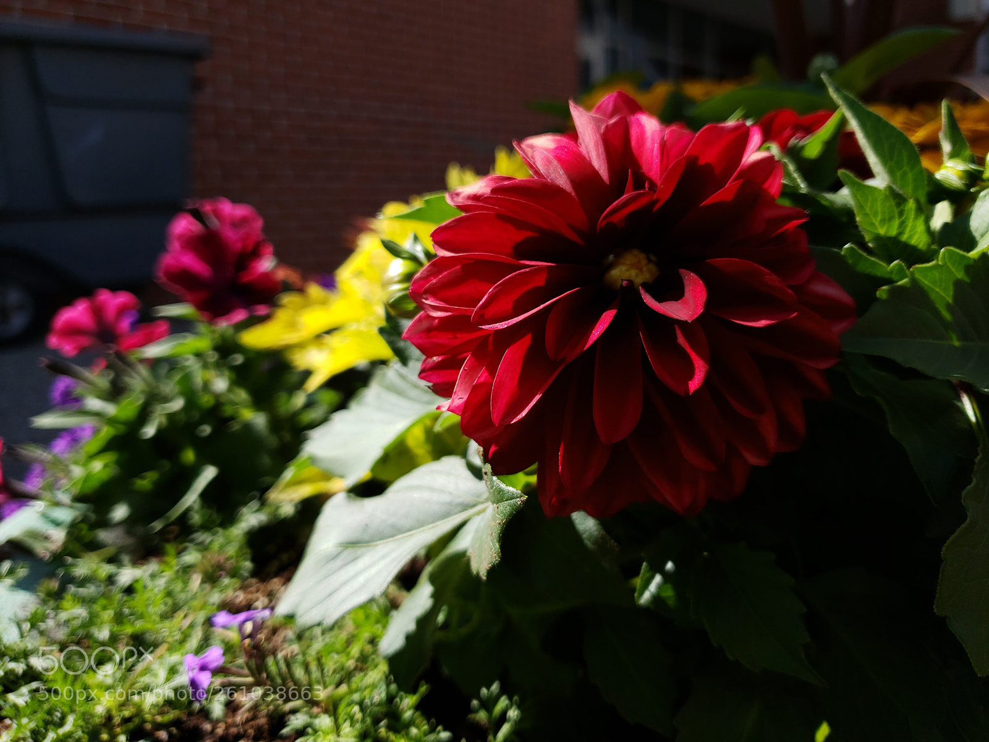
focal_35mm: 26
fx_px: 743
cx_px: 494
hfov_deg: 67.3
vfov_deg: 53.1
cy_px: 371
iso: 50
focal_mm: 4.3
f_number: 1.5
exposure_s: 1/1640
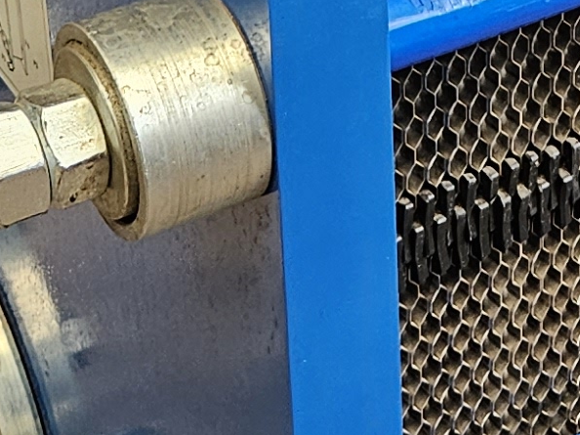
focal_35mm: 155
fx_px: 2596
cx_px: 1015
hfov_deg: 11.8
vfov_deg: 9.2
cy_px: -276
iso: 125
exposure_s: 1/100
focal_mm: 5.4
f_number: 1.8
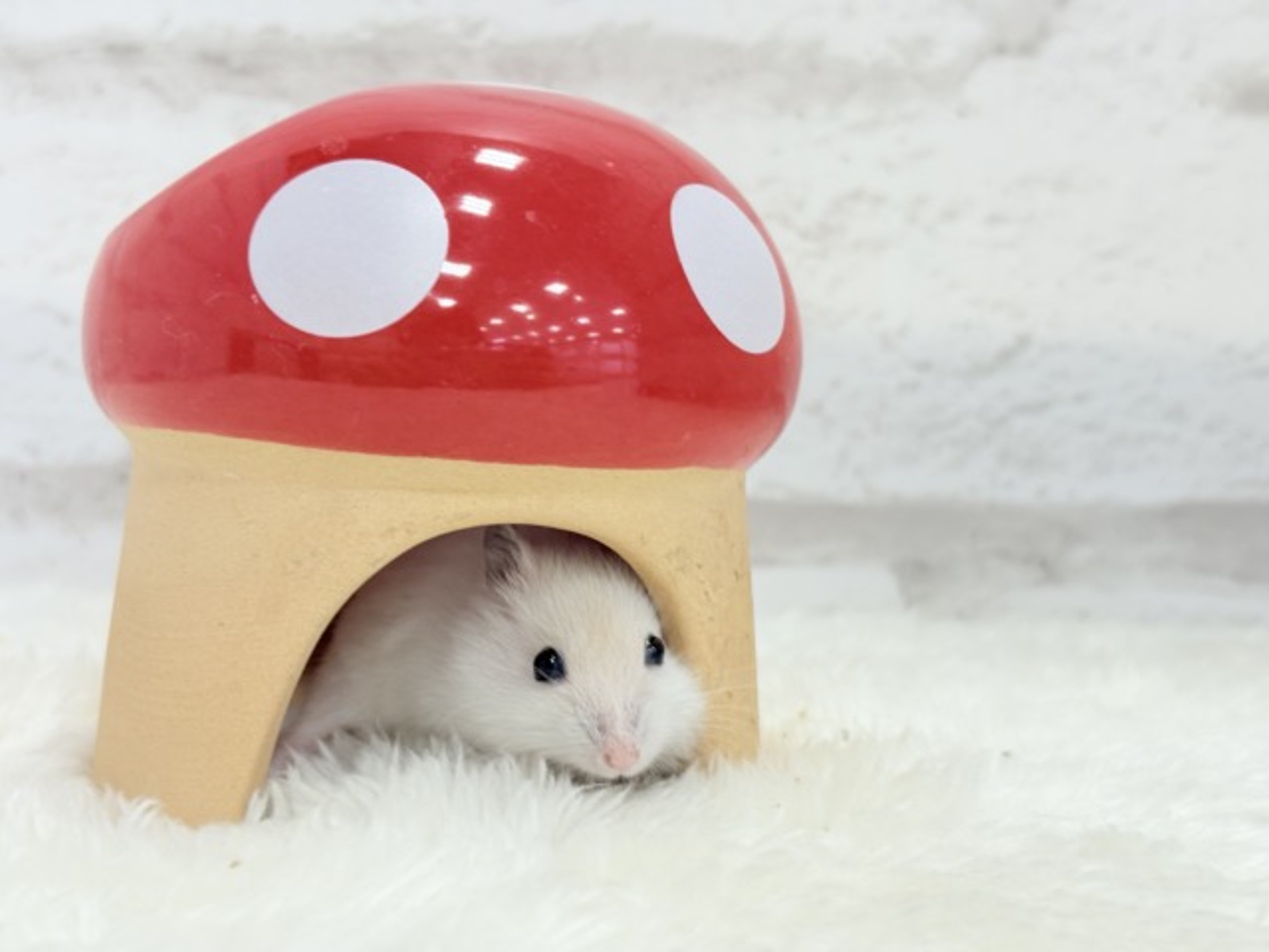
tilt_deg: -6.5
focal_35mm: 52
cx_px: 634
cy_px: 476
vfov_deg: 28.0
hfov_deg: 36.8
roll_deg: -1.2
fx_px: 1906
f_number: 1.6
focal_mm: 5.96
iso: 40
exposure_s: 1/50
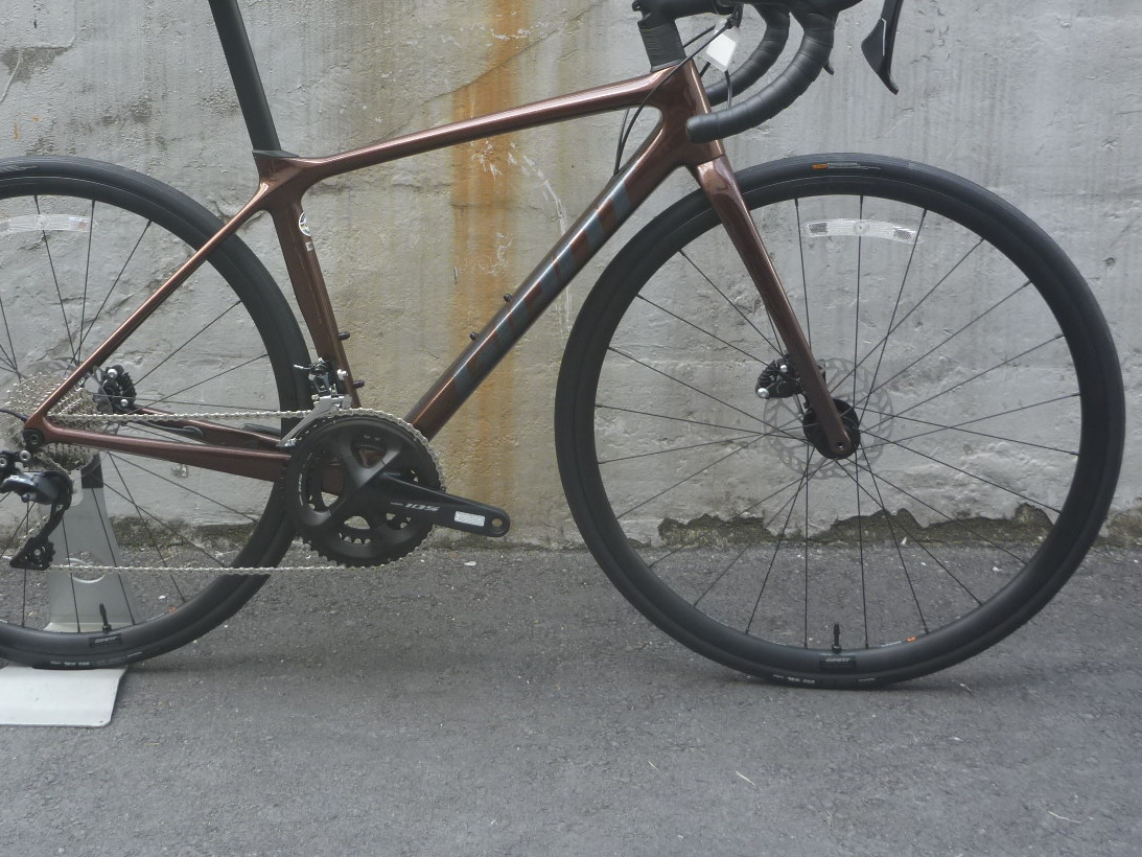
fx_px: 1353
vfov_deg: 34.5
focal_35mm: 41
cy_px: 235
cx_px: 427
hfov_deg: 45.4
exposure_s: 1/80
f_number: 3.3
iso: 80
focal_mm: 4.9
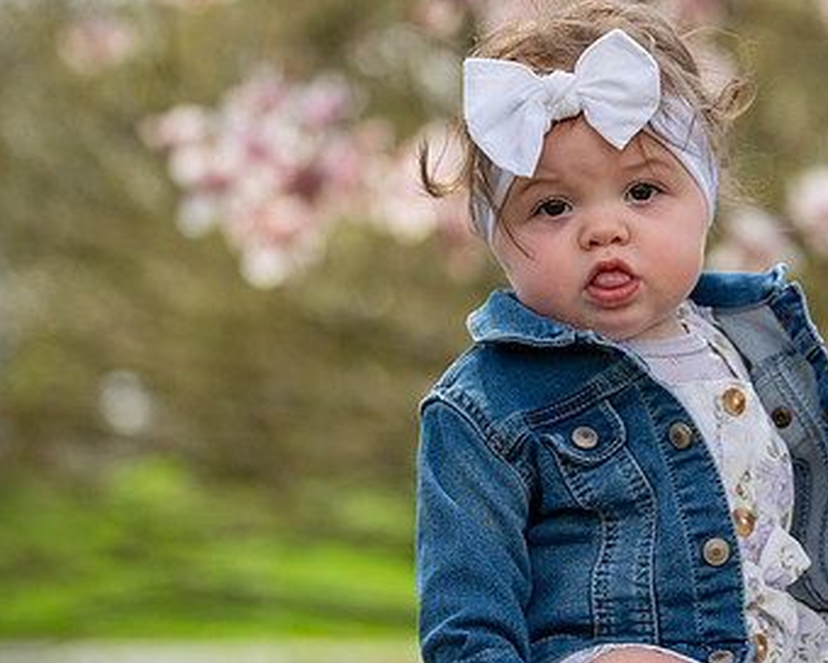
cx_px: 642
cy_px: 338
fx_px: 3700
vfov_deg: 10.2
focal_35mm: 151
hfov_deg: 12.7
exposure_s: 1/1600
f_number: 2.8
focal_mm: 75
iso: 320
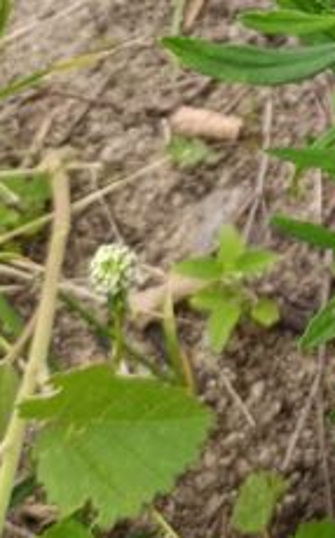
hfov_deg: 9.6
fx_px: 1892
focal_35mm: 129
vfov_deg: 14.7
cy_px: -340
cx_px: 623
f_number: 1.6
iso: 50
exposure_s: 1/195
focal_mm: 6.14
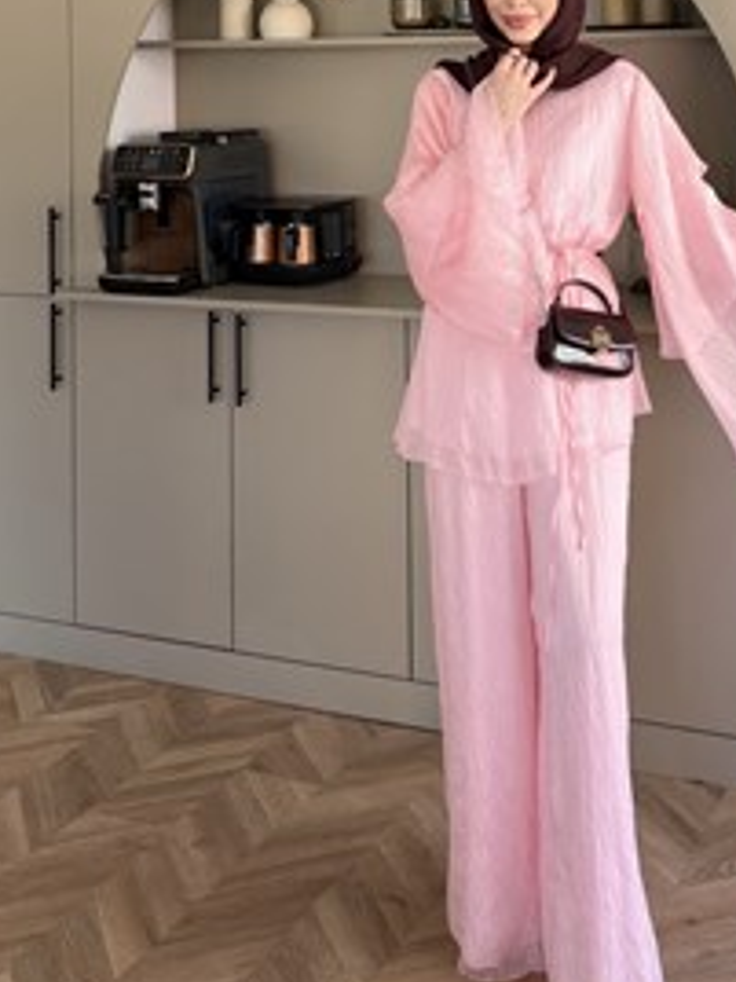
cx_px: 538
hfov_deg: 37.8
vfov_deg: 49.8
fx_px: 1049
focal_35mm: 37
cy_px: 383
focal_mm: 6.76
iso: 100
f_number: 1.78
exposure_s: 1/121
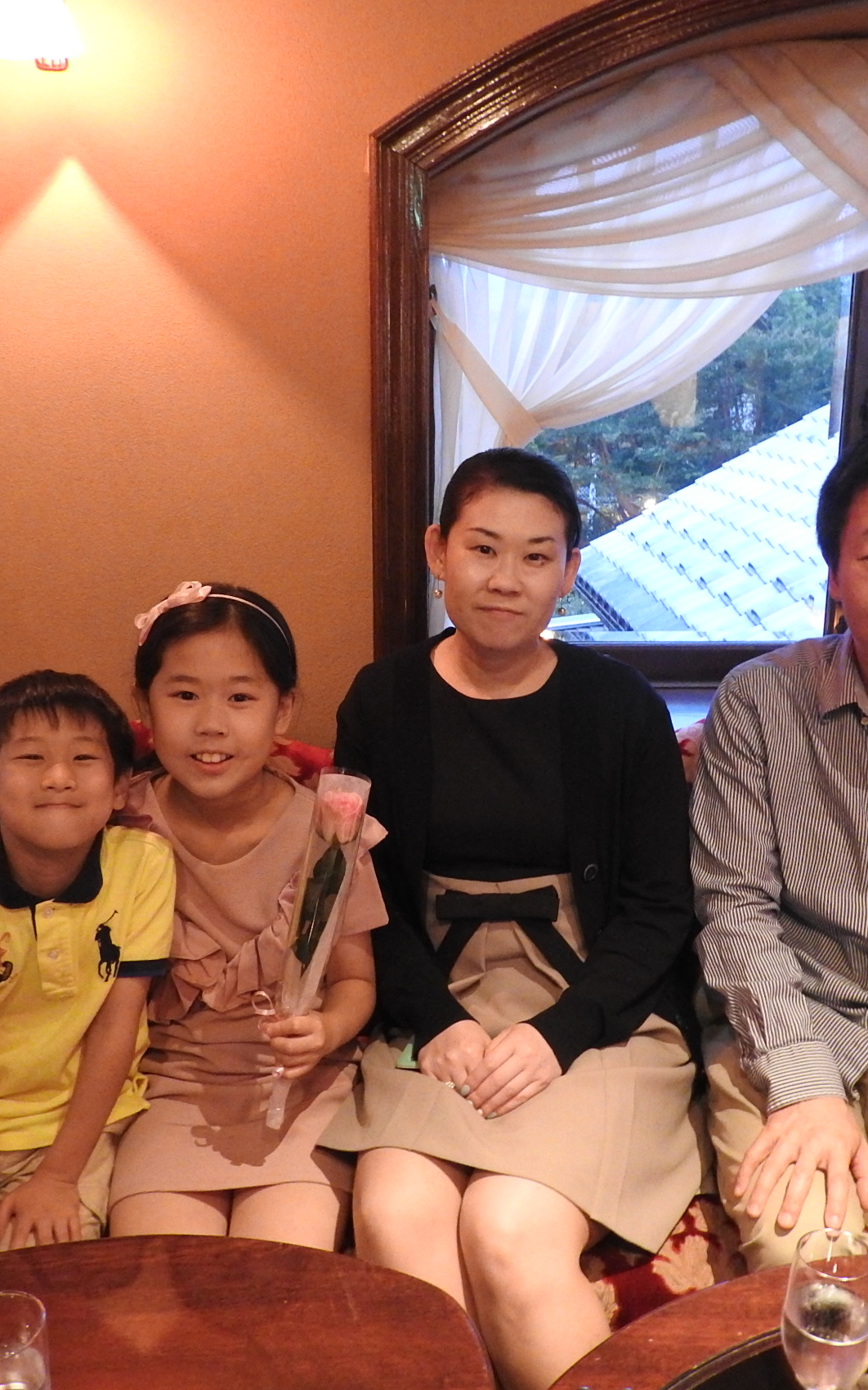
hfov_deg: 37.2
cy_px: 694
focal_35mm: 34
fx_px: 1287
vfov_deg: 56.7
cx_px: 467
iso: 800
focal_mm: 4.3
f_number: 3.3
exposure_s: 1/4
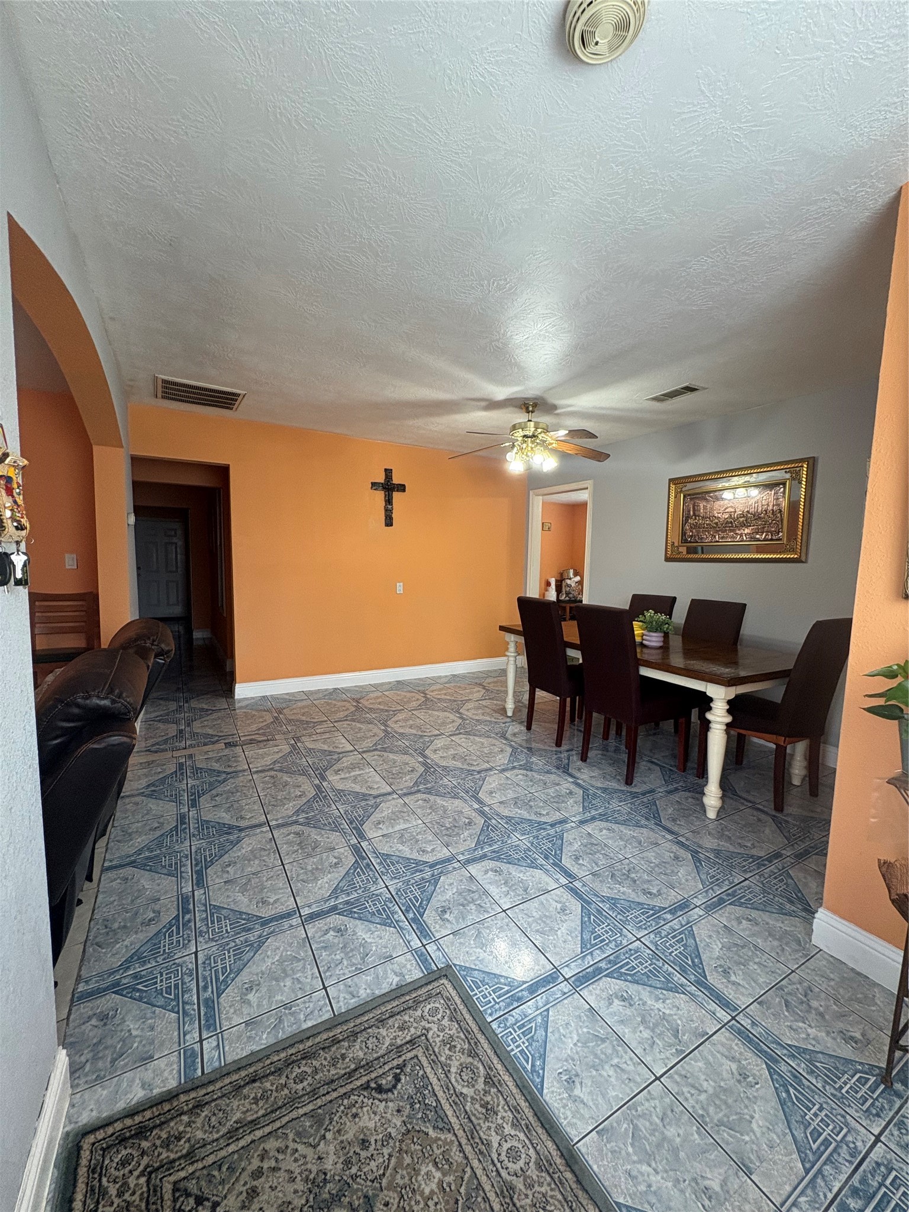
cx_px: 454
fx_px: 490
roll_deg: -1.4
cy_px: 606
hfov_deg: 85.7
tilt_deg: -3.8
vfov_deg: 102.1
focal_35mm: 14
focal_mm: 2.22
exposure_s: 1/60
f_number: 2.2
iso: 160
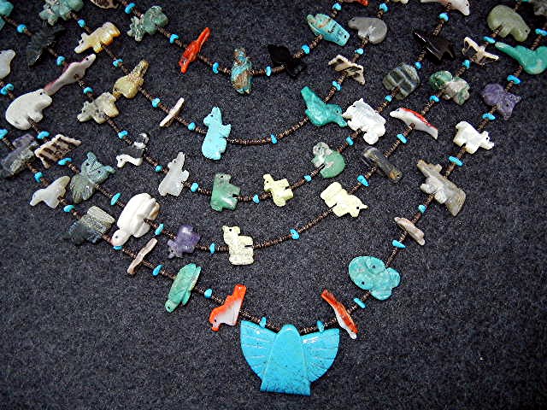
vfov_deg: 46.8
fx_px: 474
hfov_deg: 60.0
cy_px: 205
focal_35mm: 30
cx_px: 274
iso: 467
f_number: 3.5
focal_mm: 5.4
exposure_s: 1/30
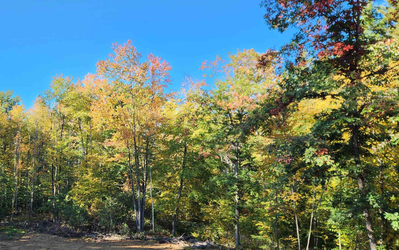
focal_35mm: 35
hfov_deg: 53.5
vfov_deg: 36.3
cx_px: 113
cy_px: 120
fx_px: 381
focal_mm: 5.4
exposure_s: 1/456
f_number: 1.8
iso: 20
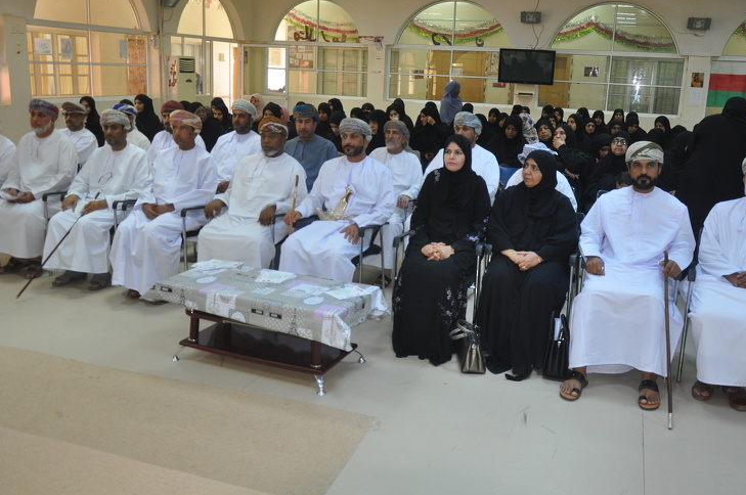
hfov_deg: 55.1
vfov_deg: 38.2
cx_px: 393
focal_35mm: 35
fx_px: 715
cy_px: 234
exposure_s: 1/60
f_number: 3.8
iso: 800
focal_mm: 21
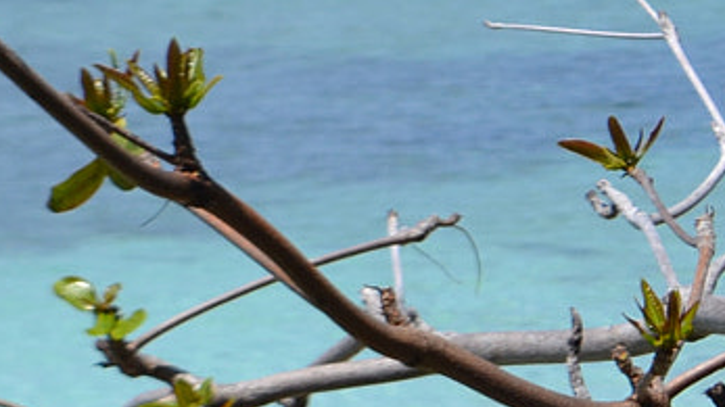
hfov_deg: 5.3
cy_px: 8
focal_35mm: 398
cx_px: 1277
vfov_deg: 3.0
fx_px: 7657
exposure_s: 1/320
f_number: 9
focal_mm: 55
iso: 100
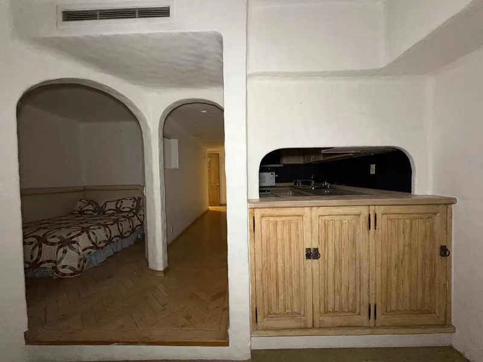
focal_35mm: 14
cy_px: 181
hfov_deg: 102.1
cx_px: 242
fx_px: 195
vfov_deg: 85.7
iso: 640
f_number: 2.2
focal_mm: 2.22
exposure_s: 1/60
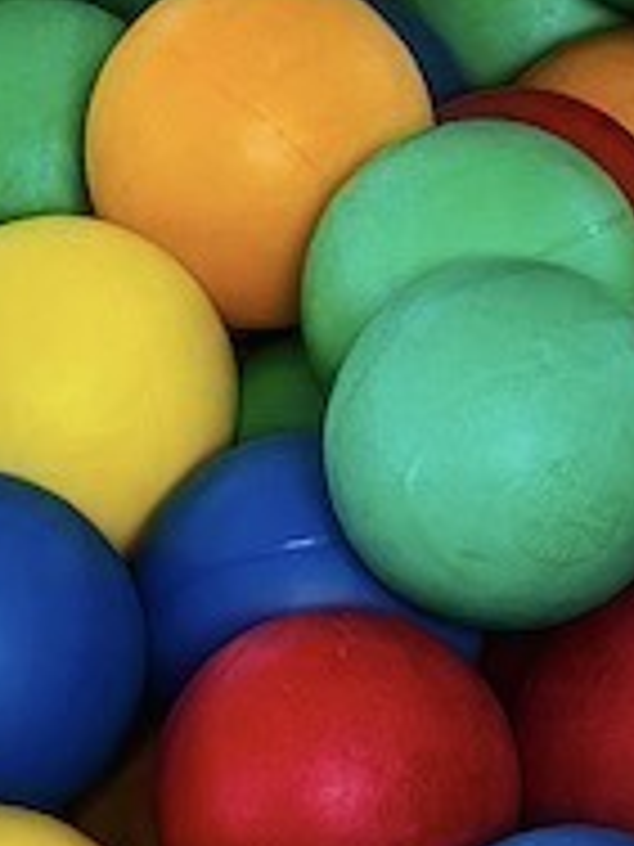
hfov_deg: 3.5
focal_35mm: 420
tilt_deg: -50.6
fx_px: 10257
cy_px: 2120
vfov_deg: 4.6
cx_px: 103
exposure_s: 1/99
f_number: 2.8
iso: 50
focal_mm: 9
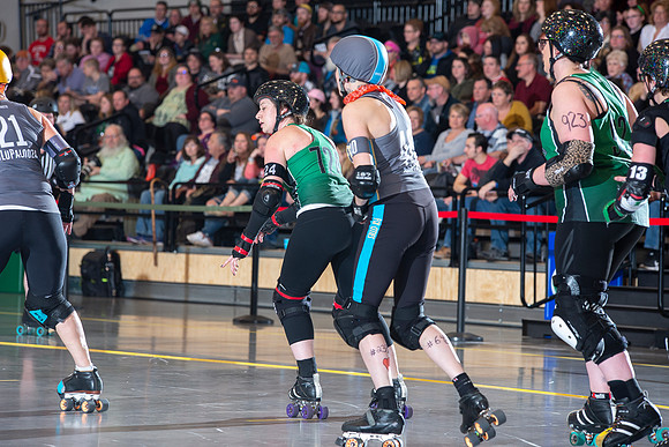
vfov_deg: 8.6
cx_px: 334
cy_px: 224
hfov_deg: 12.8
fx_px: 2974
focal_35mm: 160
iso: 640
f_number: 5.6
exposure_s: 1/160
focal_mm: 160
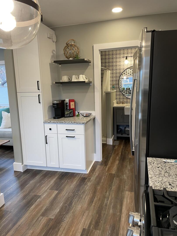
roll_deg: +1.4
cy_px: 118
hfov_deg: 53.1
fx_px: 177
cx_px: 88
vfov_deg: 67.3
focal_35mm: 26
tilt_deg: -10.1
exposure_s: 1/60
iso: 80
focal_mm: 4.2
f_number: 1.6
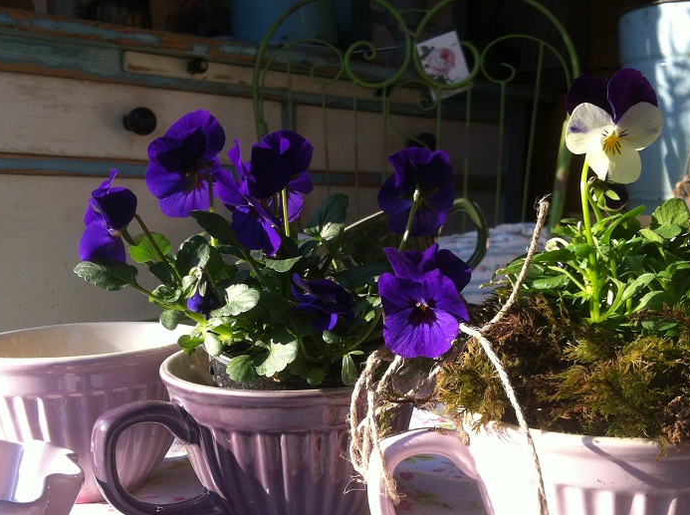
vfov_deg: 30.1
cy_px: 320
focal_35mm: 48
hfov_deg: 39.7
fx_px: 955
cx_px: 348
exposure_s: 1/314
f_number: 2.8
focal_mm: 3.85
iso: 80
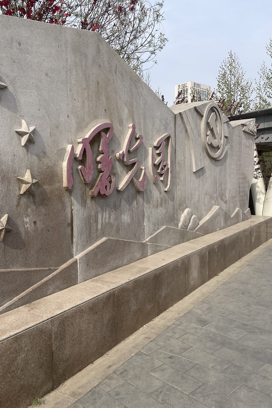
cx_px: 129
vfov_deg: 61.9
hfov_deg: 43.6
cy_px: 197
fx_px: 340
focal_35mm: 30
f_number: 1.6
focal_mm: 4.2
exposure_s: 1/3610
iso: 32
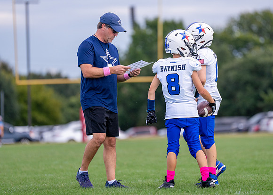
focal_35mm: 287
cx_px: 156
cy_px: 93
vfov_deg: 5.0
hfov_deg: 7.0
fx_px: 2221
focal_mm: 200
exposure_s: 1/3200
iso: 500
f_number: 2.8
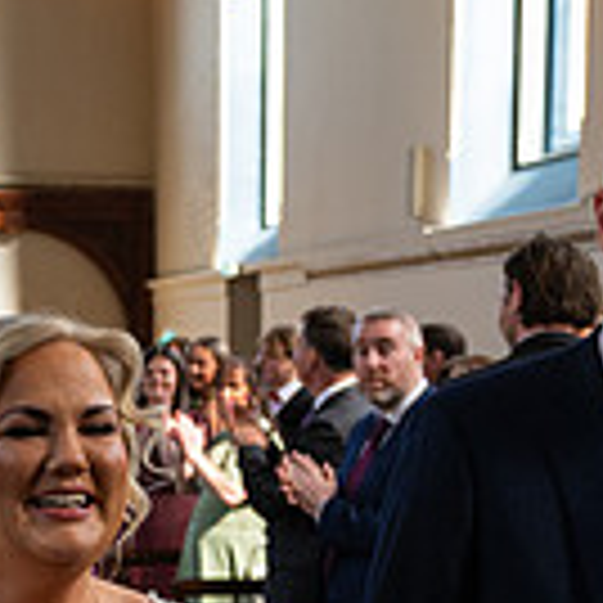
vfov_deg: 19.2
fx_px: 1734
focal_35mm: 88
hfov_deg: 19.5
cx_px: 122
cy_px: 601
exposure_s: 1/160
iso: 500
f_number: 3.5
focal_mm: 24
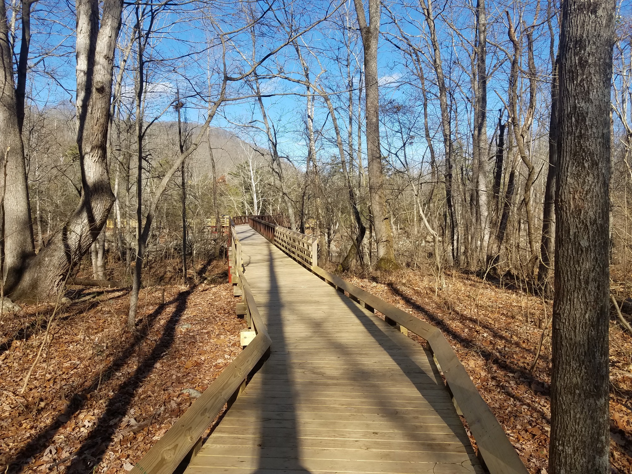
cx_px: 316
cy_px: 237
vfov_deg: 53.1
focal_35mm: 26
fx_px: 475
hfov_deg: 67.3
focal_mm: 4.2
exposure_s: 1/1280
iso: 50
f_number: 1.7
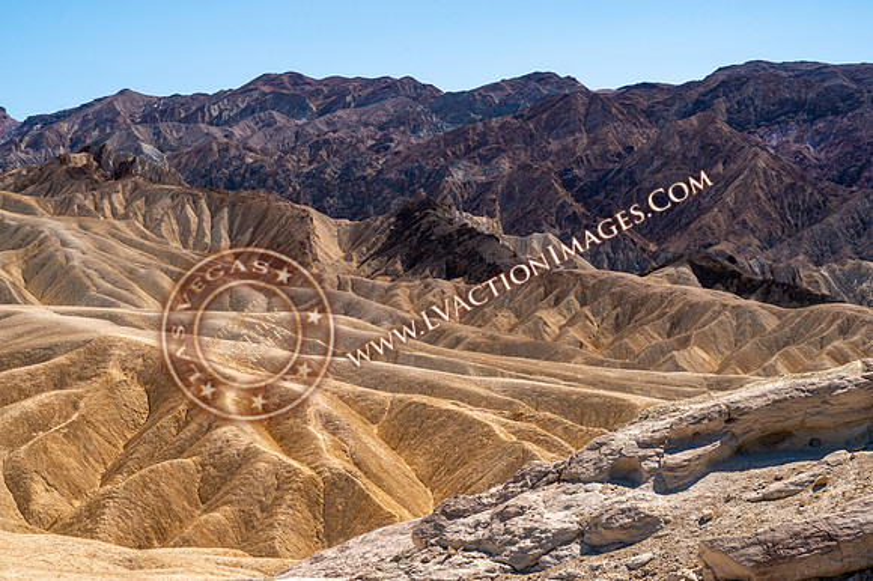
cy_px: 290
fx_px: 1696
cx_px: 436
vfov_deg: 19.4
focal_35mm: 70
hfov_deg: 28.9
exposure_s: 1/200
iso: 100
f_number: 11
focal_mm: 70
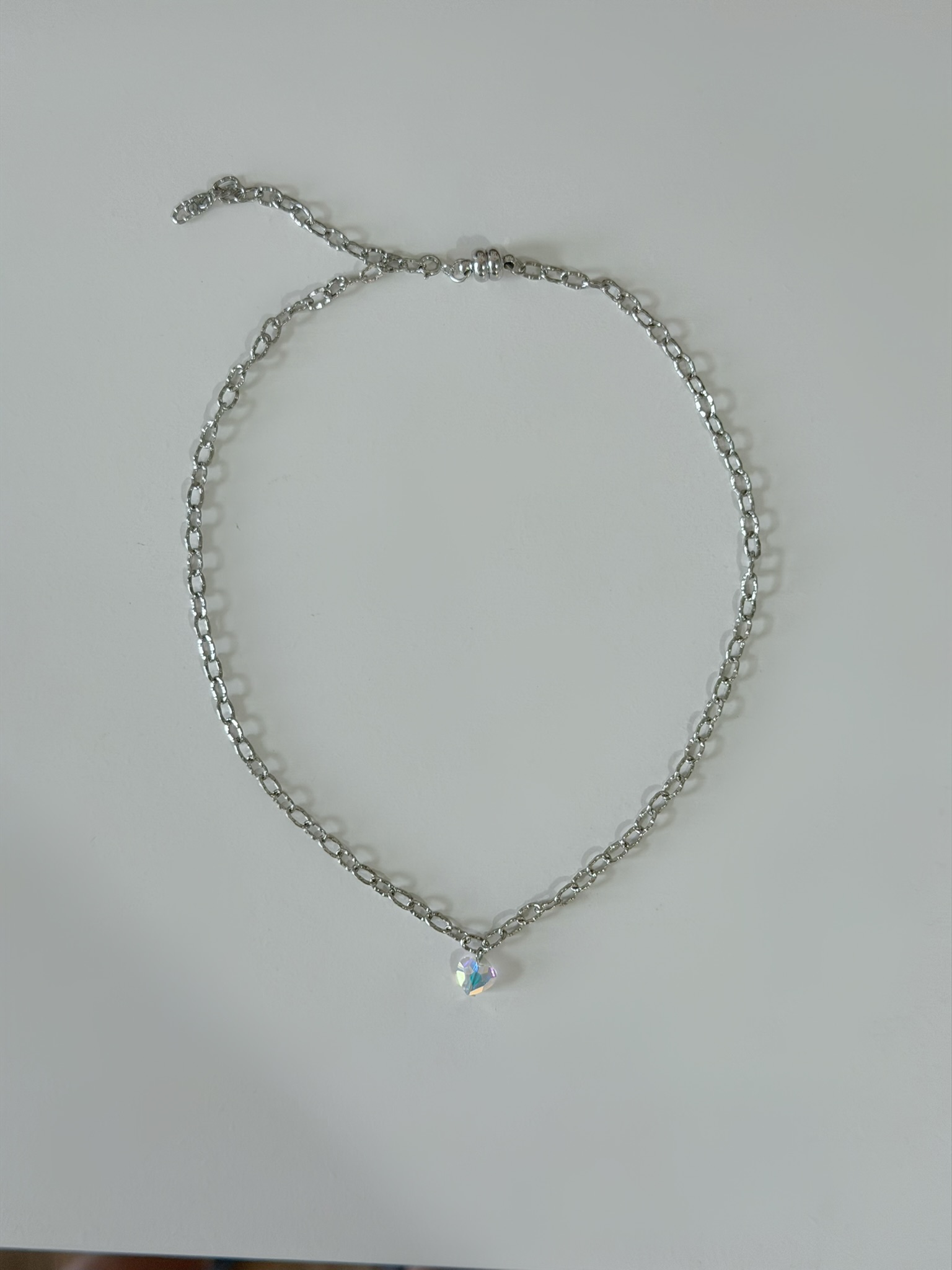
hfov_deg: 30.3
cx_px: 476
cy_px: 635
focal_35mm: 48
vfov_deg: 39.7
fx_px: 1760
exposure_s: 1/100
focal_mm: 6.76
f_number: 1.78
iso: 80
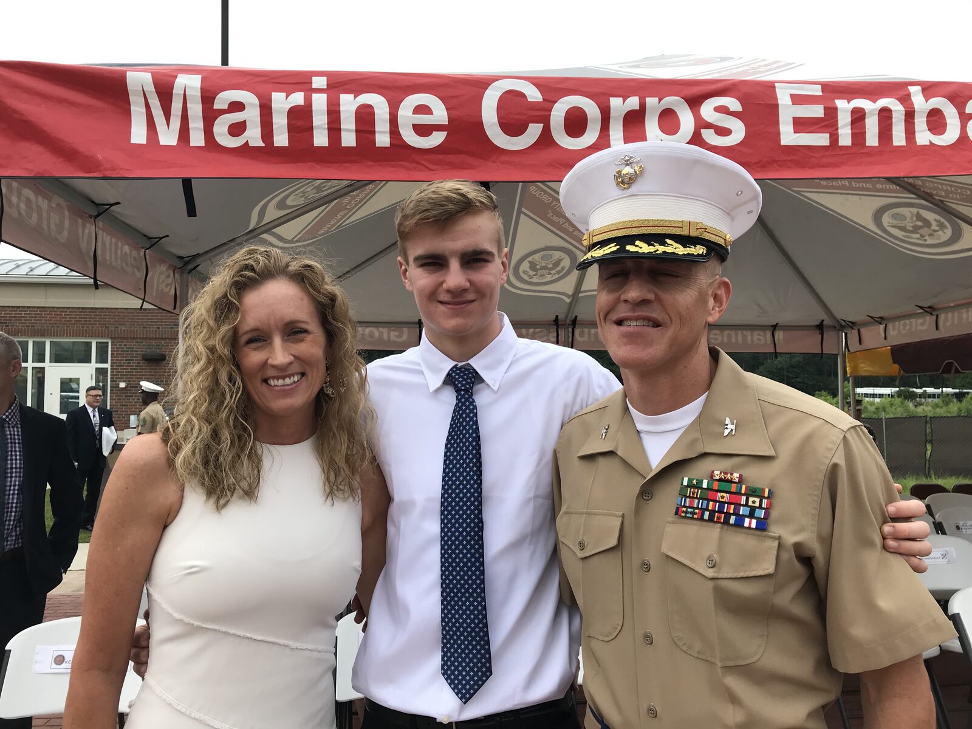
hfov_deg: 63.4
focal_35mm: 28
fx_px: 786
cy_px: 364
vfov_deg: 49.7
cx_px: 486
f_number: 1.8
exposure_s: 1/967
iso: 20
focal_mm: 3.99
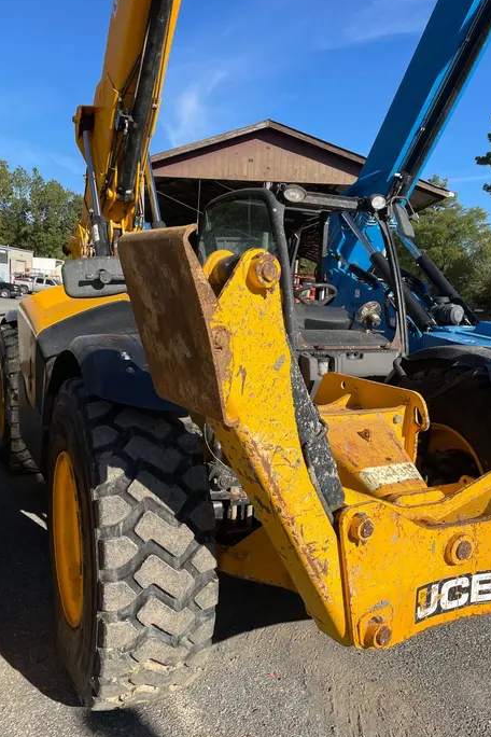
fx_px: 593
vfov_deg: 63.6
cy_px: 379
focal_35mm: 29
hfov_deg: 45.0
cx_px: 241
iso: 32
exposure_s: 1/3125
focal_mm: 4.2
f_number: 1.6
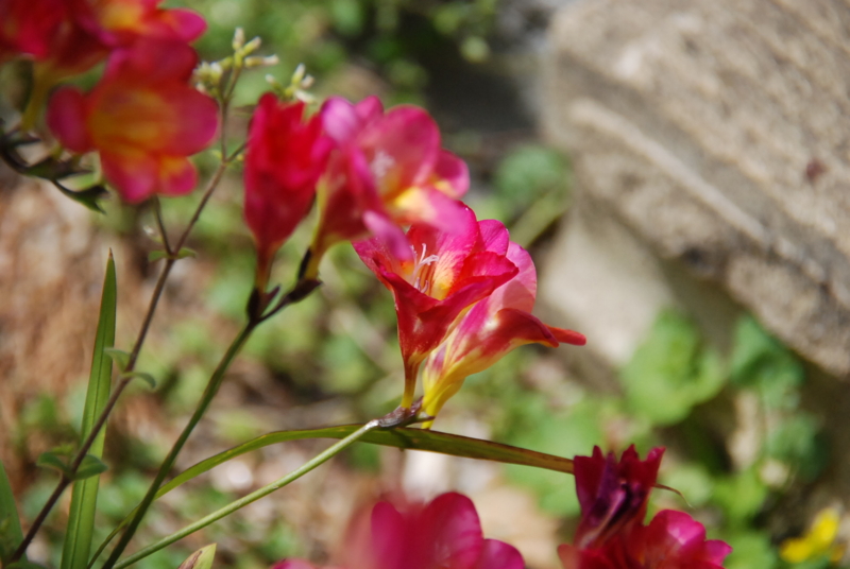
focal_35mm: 450
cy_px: 284
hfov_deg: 4.6
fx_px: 10641
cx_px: 425
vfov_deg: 3.1
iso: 800
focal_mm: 300
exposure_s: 1/1600
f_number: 5.6
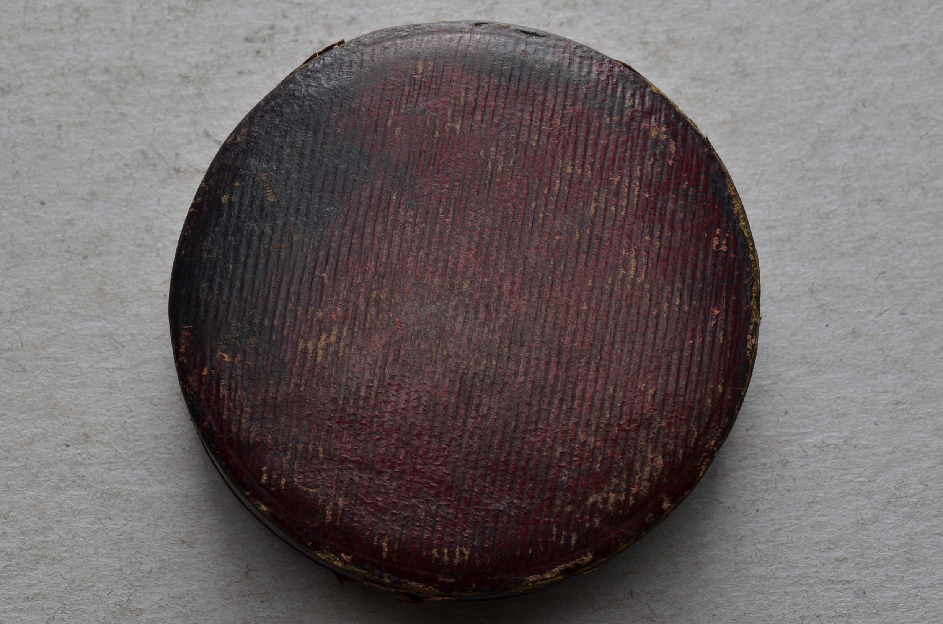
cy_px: 312
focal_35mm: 66
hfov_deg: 30.6
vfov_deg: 20.5
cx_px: 472
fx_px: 1725
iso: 400
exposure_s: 1/250
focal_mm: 44
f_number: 14
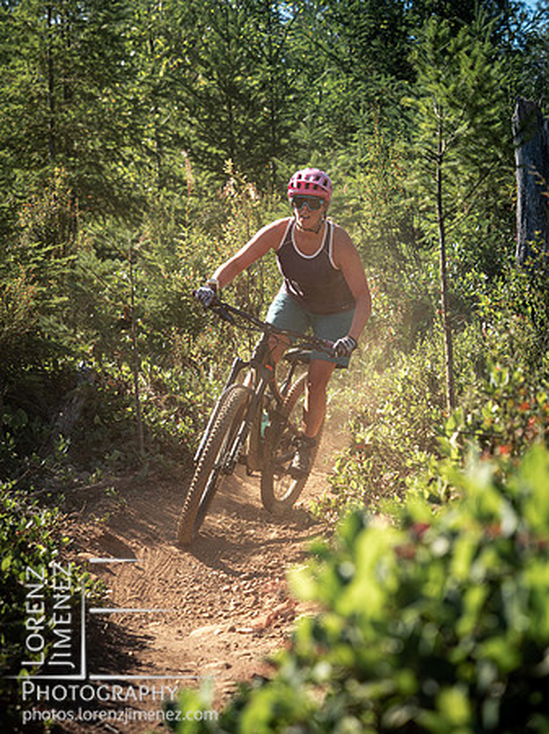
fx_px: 2201
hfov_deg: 14.2
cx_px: 274
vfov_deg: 18.9
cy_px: 367
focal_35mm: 104
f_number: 2.8
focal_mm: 52
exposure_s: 1/1000
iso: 125
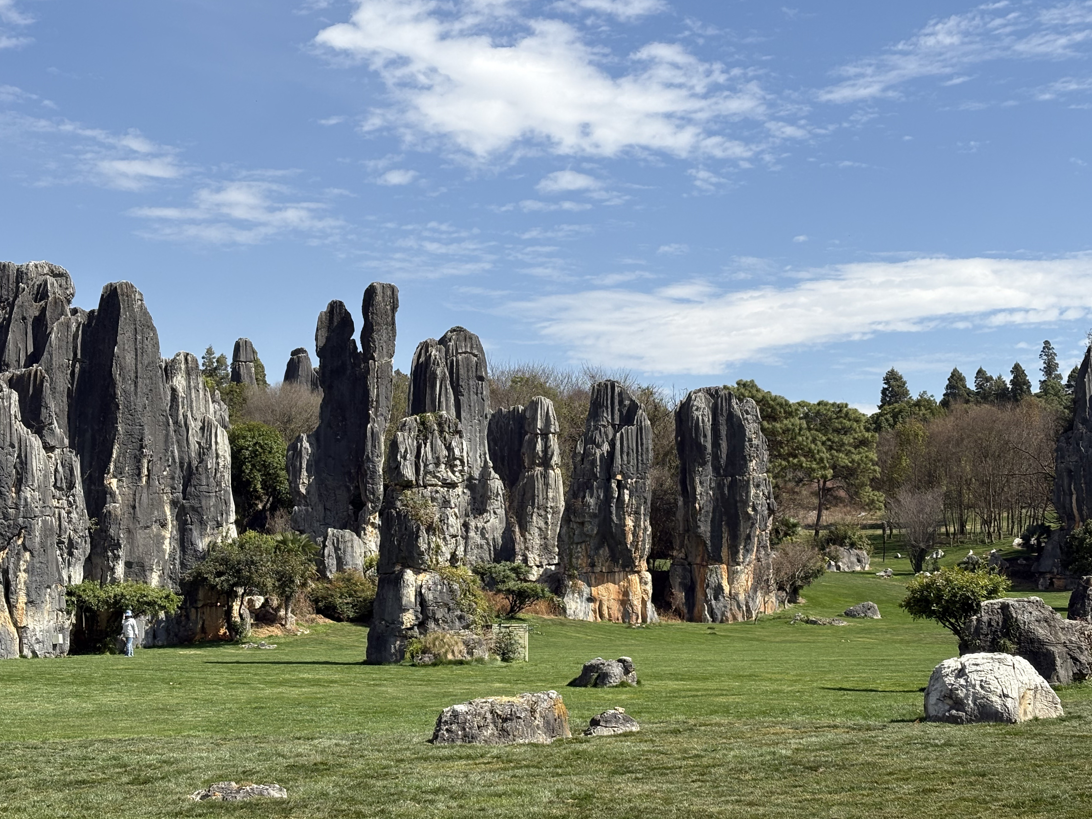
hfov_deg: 32.2
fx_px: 1893
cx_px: 532
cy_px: 434
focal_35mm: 60
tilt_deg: +5.8
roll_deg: +0.3
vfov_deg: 24.4
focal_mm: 5.96
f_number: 1.6
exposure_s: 1/2994
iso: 32
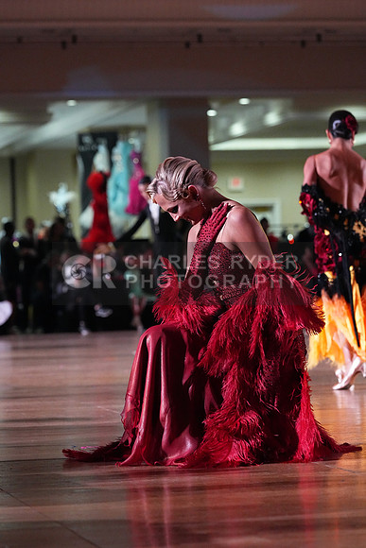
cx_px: 183
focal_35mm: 143
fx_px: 2179
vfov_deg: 14.3
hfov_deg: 9.6
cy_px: 274
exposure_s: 1/400
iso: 10000
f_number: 5
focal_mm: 143
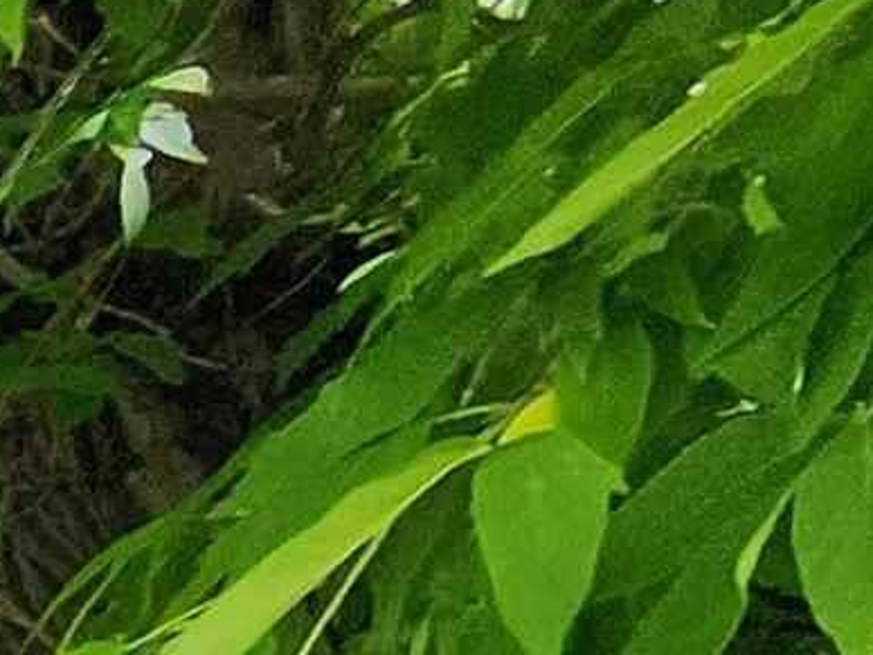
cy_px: 2384
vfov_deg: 8.9
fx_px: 2598
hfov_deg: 8.5
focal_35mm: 103
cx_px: -2500
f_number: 2.2
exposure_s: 1/864
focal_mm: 2.2
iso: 50
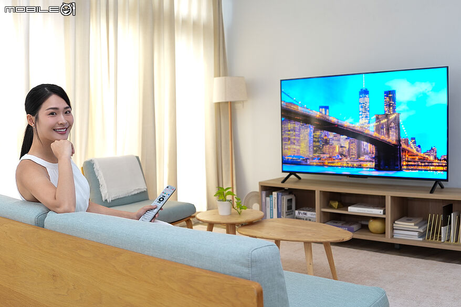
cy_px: 154
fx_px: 461
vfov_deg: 36.9
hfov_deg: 53.1
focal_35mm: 36
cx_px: 230
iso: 400
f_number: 2.8
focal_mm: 24
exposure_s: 1/160
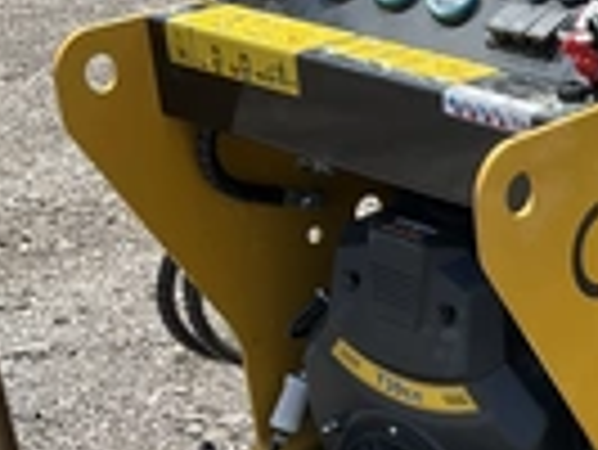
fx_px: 1504
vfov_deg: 16.9
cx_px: 755
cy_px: 346
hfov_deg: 20.7
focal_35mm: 87
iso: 25
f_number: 1.8
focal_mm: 3
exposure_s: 1/749
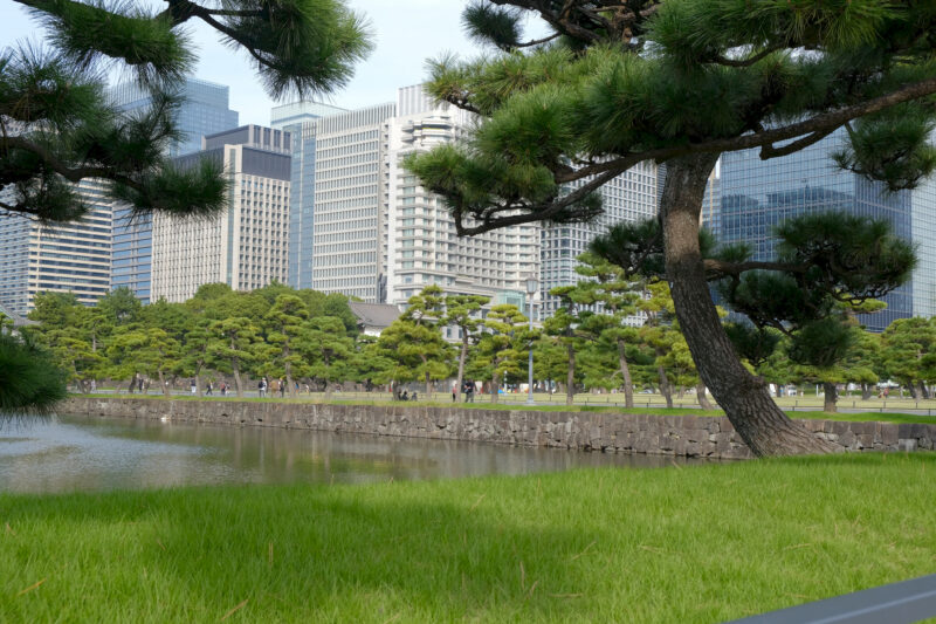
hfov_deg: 46.4
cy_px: 312
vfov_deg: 31.9
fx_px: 1092
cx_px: 468
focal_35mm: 42
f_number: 8
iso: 200
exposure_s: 1/125
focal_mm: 27.7
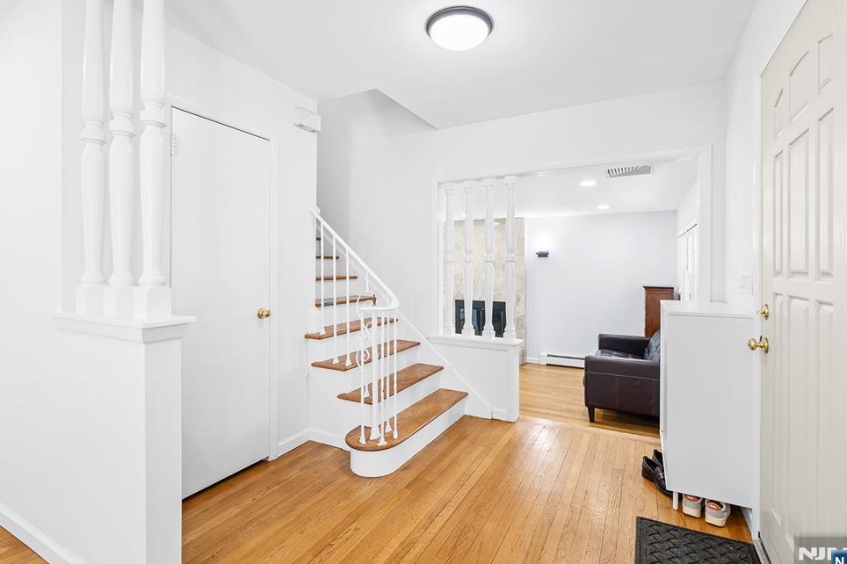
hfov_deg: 93.3
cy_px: 275
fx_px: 400
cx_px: 434
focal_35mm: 17
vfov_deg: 70.4
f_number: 8
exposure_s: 1/2.5
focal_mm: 16
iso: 100
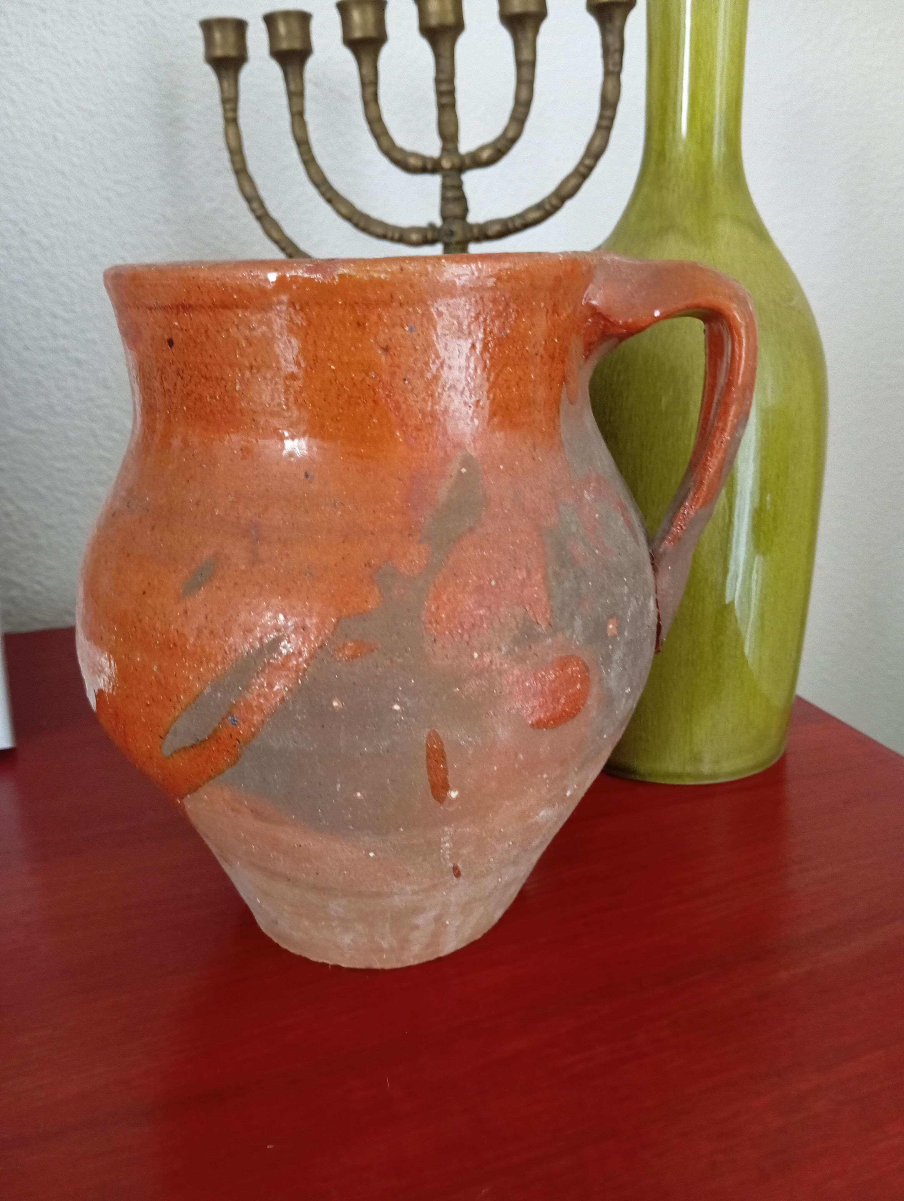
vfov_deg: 63.4
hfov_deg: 49.9
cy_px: 600
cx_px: 452
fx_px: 973
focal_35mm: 28
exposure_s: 1/20
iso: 1472
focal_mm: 4.22
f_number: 1.8
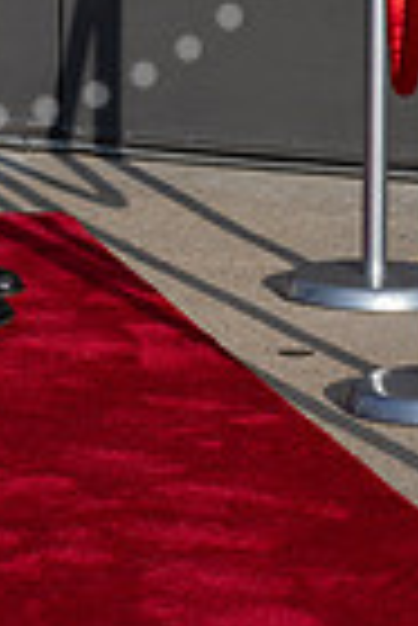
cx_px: -40
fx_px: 4378
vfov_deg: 8.0
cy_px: -297
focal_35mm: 252
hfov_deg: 5.4
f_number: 5
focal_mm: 78
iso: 320
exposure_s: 1/2000
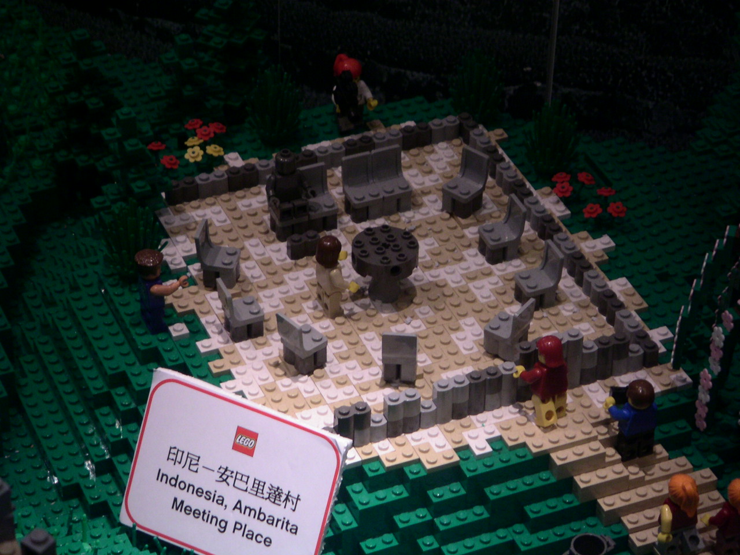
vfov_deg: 13.3
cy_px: 278
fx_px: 2373
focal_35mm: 111
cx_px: 370
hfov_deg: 17.7
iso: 100
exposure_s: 1/40
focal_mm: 17.1
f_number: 3.6
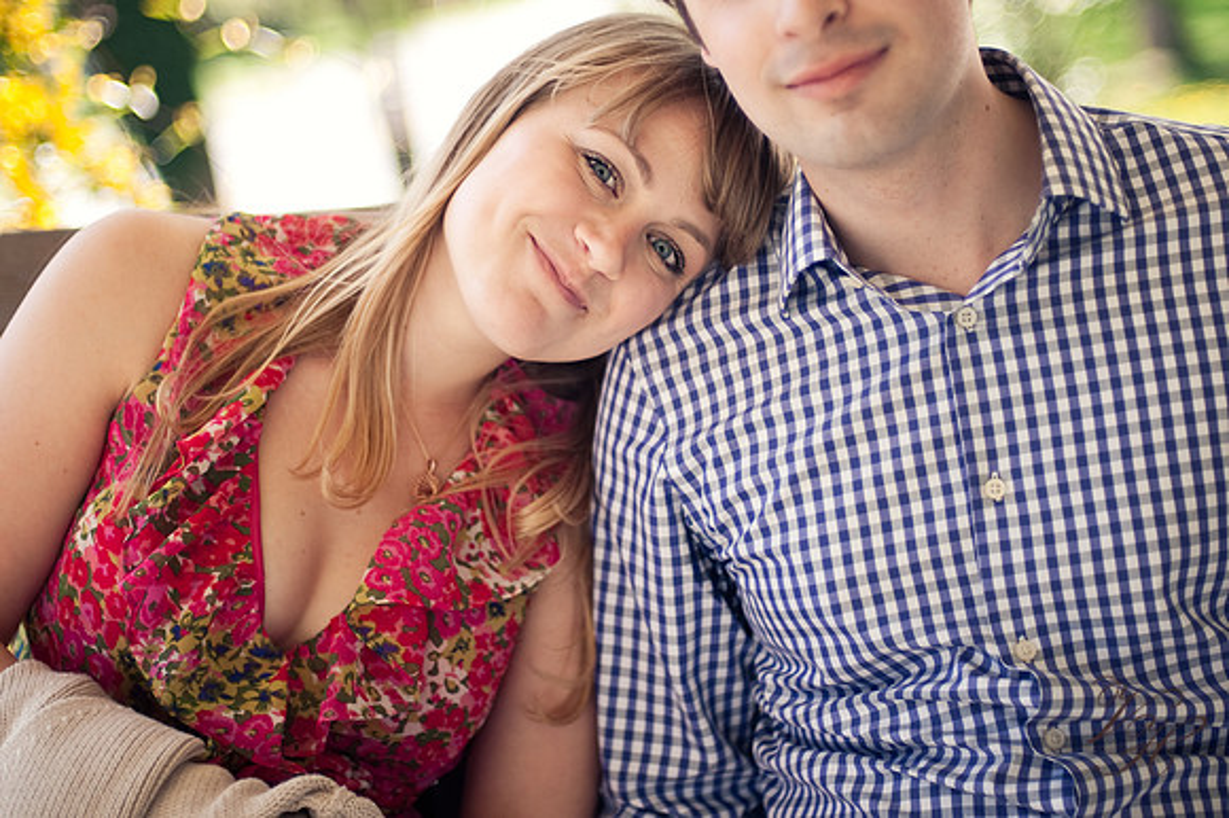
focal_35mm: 50
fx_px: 1706
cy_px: 409
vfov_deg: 27.0
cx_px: 614
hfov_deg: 39.6
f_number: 1.4
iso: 200
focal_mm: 50
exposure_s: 1/1250
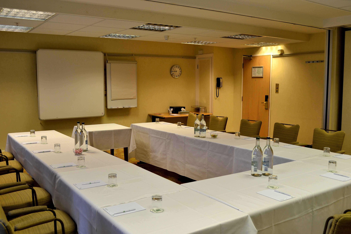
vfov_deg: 40.0
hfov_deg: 57.2
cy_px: 117
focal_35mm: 33
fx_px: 322
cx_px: 176
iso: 400
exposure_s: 1/60
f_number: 5.6
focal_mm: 22
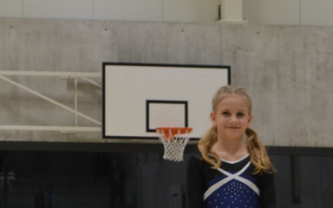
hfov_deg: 12.7
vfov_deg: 8.1
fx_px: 1461
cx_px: -72
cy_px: 120
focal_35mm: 161
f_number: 4.2
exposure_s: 1/80
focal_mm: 24
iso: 400
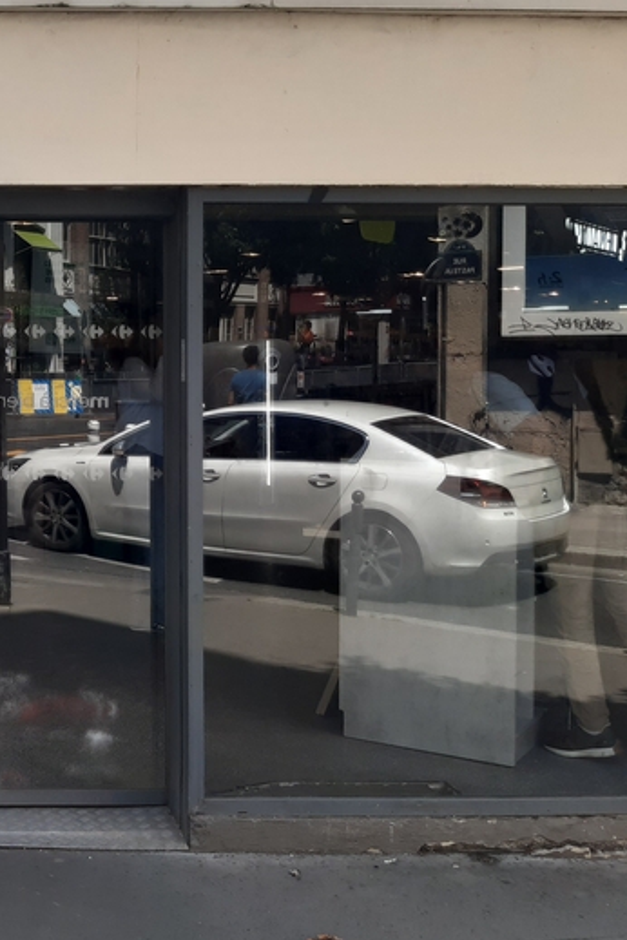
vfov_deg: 39.3
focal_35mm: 50
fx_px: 1306
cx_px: -101
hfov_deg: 24.7
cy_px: 337
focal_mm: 3.92
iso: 40
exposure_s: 1/572
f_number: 1.7
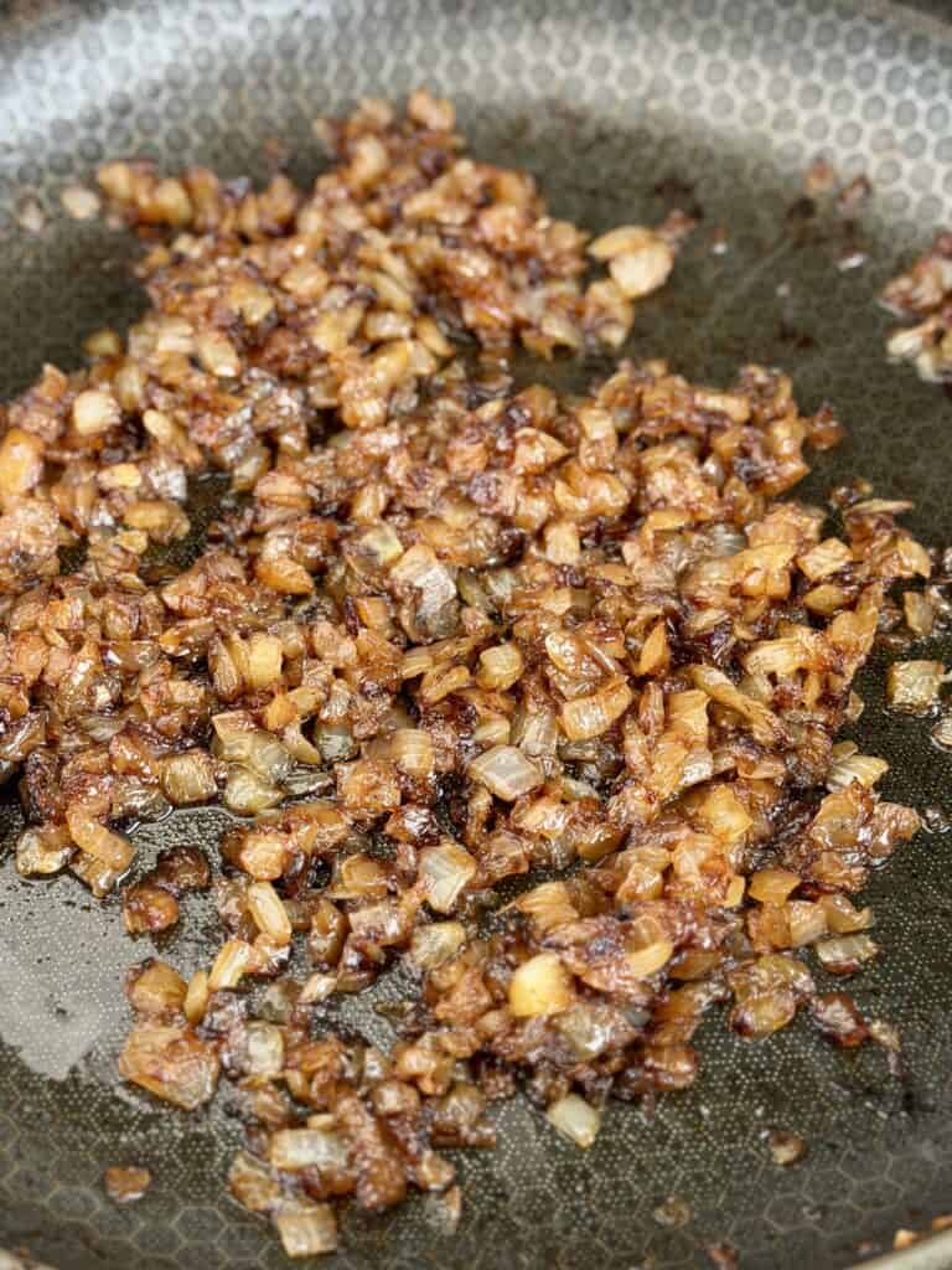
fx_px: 1760
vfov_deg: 39.7
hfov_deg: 30.3
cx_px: 476
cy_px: 635
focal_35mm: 48
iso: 80
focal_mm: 6.76
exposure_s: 1/288
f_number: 1.78
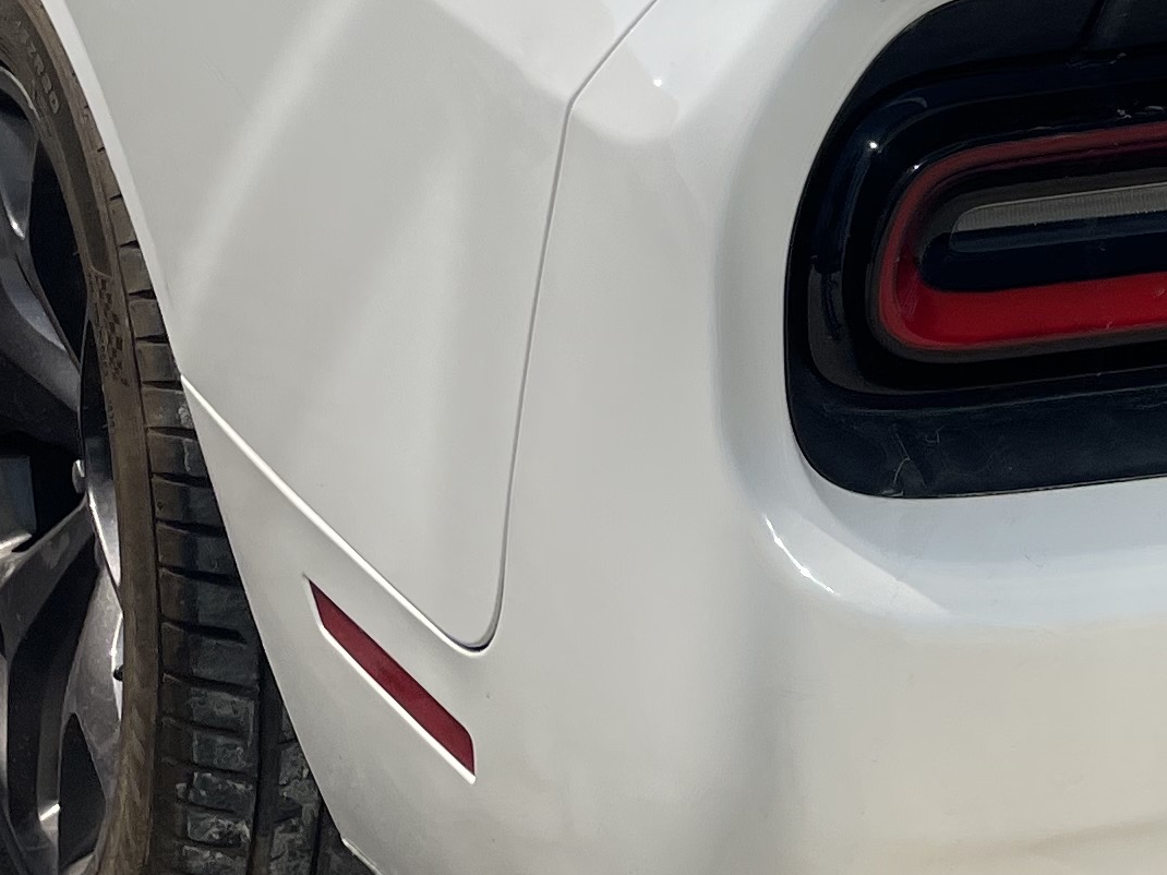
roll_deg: -5.4
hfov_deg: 19.2
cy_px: 62
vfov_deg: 14.9
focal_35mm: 98
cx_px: 1290
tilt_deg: -18.8
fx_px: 3303
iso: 32
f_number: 1.6
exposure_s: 1/6897
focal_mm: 4.2
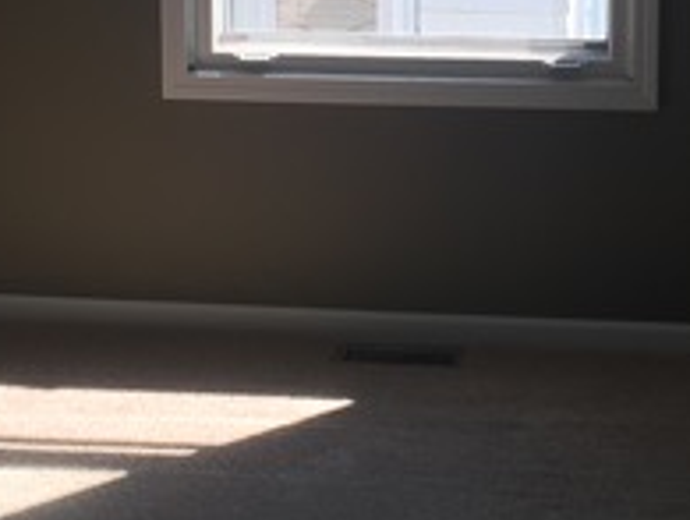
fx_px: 1897
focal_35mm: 95
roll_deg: -0.6
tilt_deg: -8.1
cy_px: -35
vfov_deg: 15.3
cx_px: 403
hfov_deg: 20.6
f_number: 2.2
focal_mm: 4.15
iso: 32
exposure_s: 1/165
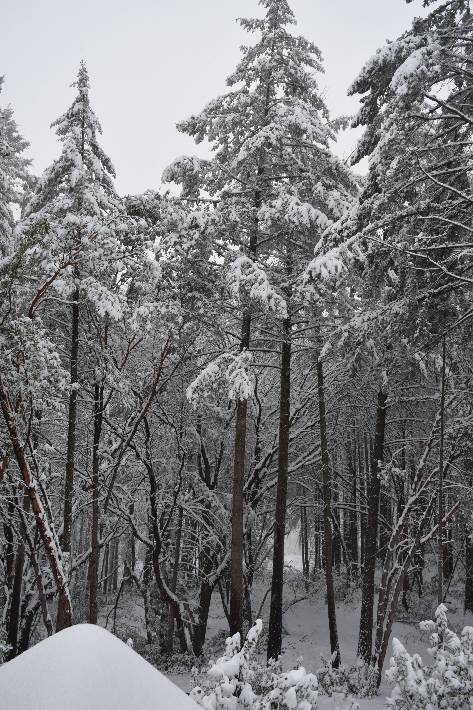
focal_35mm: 32
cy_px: 355
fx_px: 621
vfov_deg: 59.5
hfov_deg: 41.7
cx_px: 236
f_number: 5.6
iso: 400
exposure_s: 1/125
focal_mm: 21
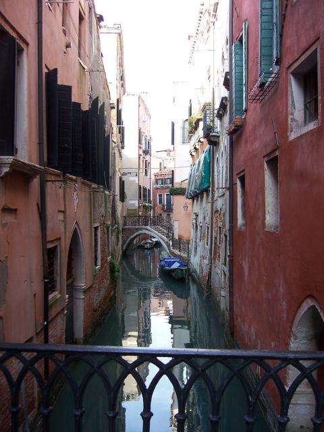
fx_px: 449
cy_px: 216
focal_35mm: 36
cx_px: 162
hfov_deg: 39.7
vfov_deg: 51.4
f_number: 3
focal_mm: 6
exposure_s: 1/125
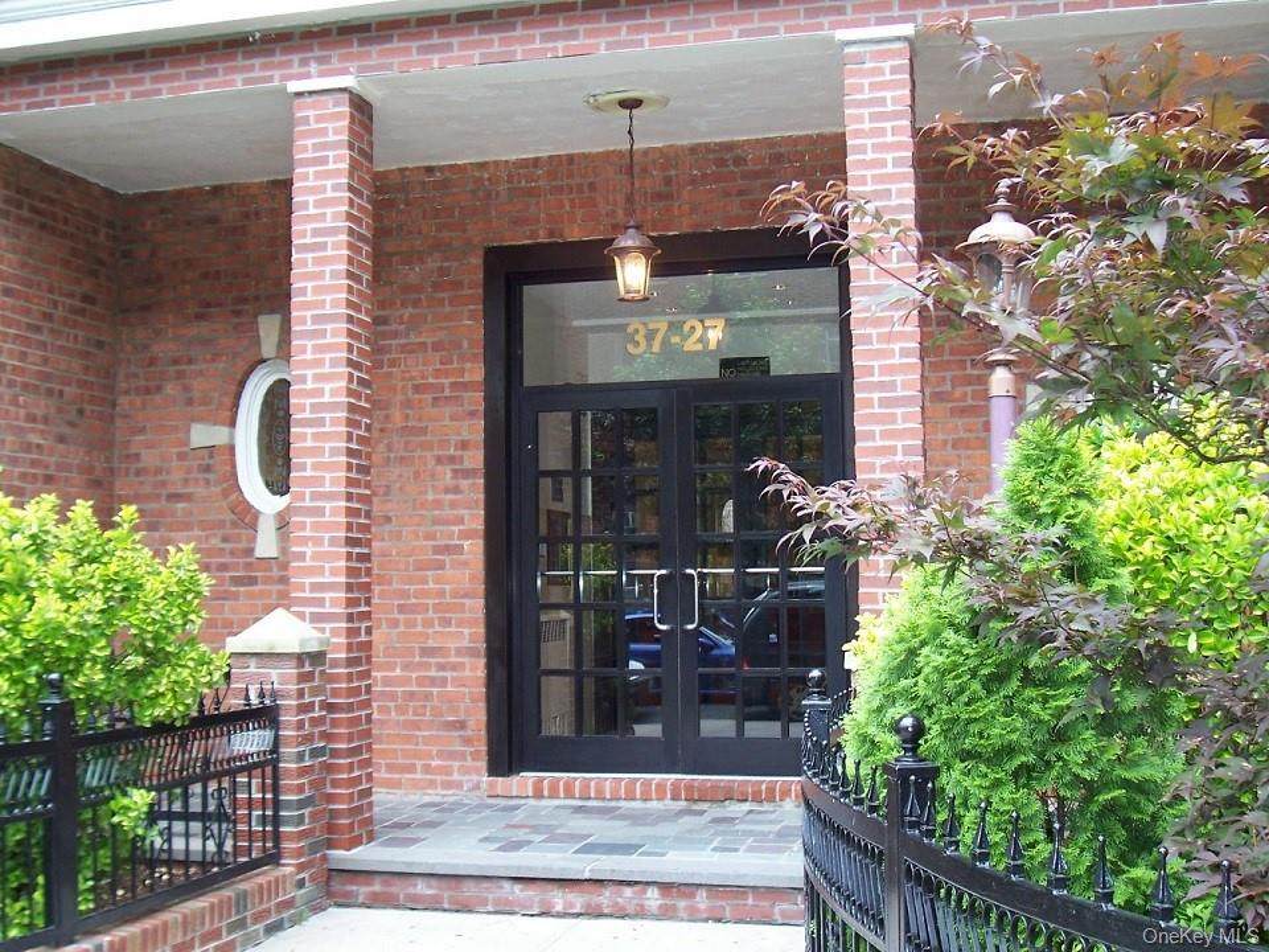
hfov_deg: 44.8
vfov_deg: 34.3
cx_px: 634
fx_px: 1540
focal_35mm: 42
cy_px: 476
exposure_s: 1/90
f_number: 3
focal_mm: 7
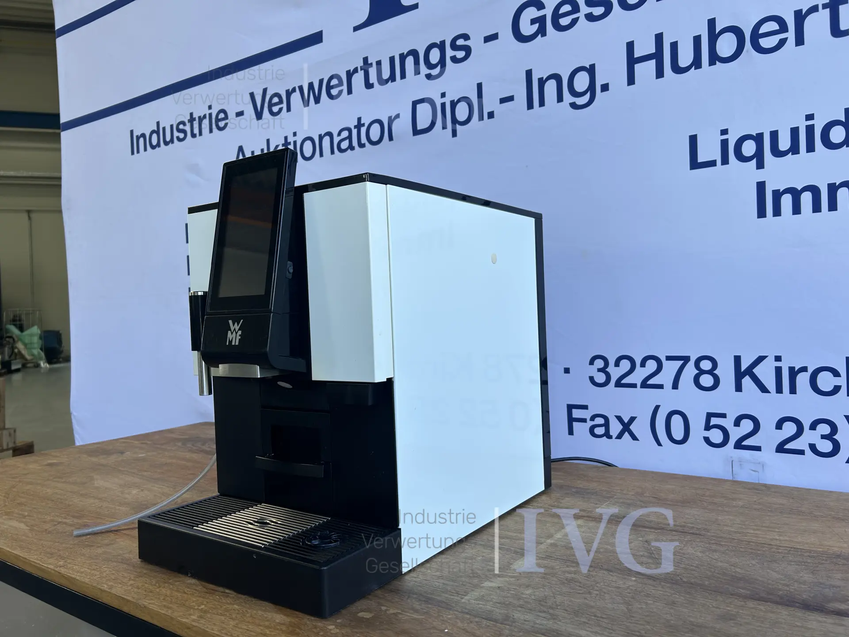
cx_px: 424
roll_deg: +1.6
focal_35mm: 26
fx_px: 638
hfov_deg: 67.3
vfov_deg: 53.1
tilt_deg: -1.0
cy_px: 318
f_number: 1.5
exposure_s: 1/384
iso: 50
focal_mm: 5.7
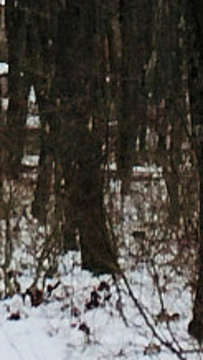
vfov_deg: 8.8
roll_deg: +1.3
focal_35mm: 232
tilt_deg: +3.1
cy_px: -320
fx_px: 2215
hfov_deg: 5.2
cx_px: -99
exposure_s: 1/855
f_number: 2.2
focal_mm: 4.15
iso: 32
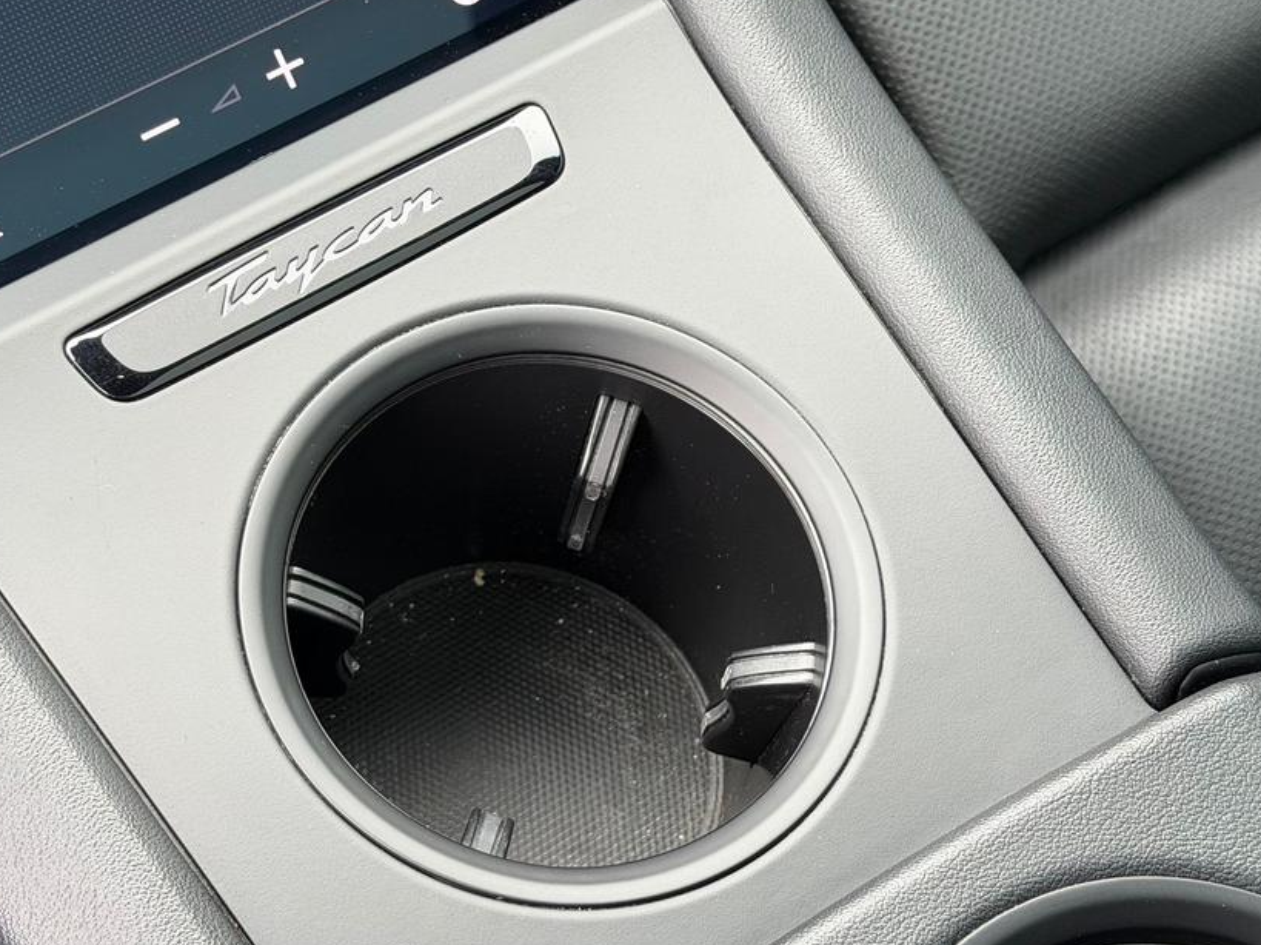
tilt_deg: -62.9
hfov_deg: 25.9
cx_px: 496
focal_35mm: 75
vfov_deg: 19.6
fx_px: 2732
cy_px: 423
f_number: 1.78
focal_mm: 6.76
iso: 100
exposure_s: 1/98
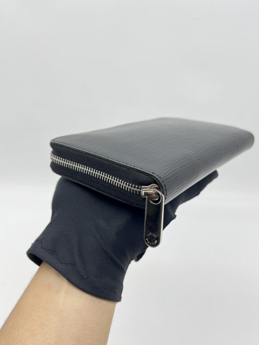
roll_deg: -0.6
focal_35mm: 29
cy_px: 172
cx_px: 135
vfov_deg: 61.6
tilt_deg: -28.7
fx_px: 289
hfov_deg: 48.2
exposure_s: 1/106
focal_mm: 5.7
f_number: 1.5
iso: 32
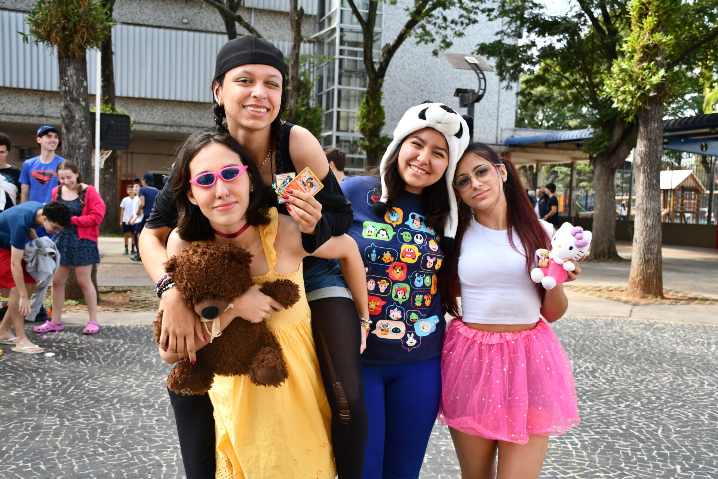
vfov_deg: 34.2
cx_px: 359
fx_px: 778
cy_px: 240
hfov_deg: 49.6
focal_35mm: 39
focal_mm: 26
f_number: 5.6
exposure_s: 1/250
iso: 220
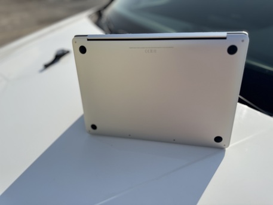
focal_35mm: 24
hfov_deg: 71.6
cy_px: 102
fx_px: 189
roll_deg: +1.8
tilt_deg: -37.1
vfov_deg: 56.8
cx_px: 136
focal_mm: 6.76
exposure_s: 1/4950
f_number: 1.78
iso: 80
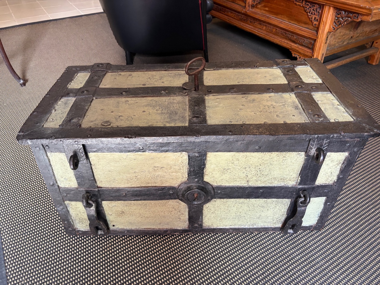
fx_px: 285
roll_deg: +0.5
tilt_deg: -39.2
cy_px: 142
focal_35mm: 26
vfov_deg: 53.1
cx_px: 190
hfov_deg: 67.3
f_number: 1.6
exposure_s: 1/50
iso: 200
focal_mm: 5.96
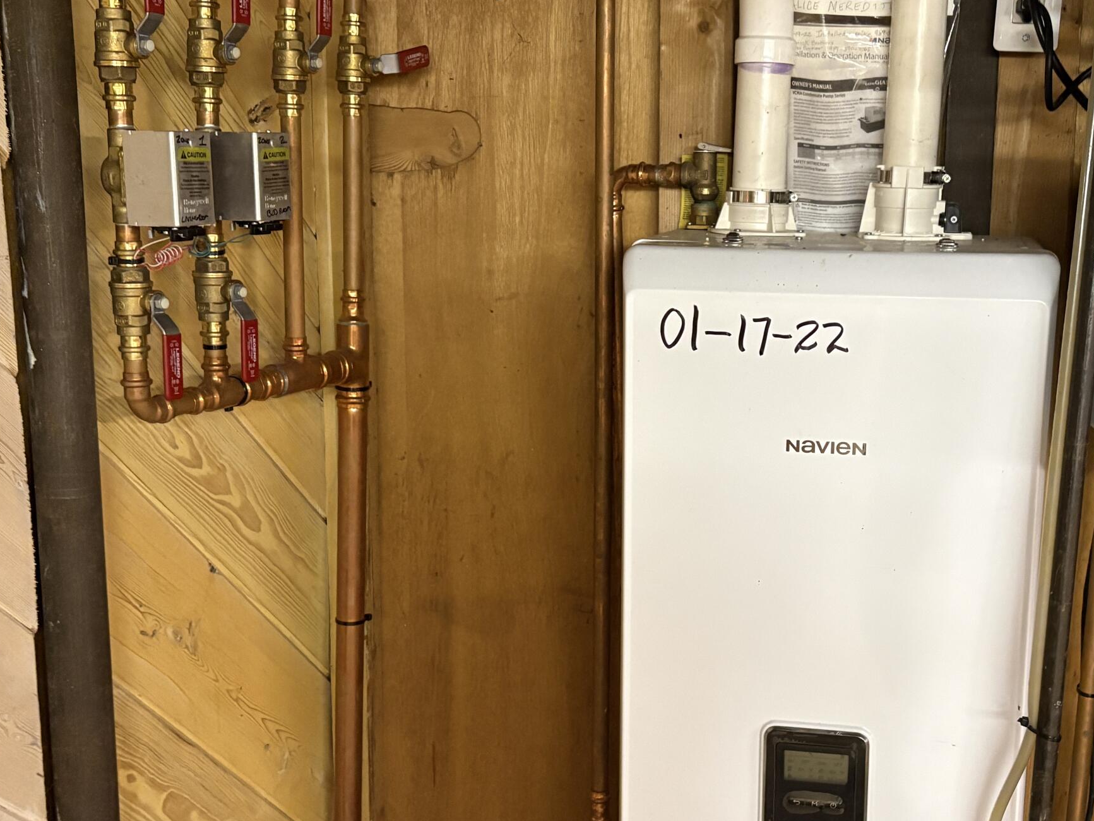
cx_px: 675
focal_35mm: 45
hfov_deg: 41.8
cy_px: 436
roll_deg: +0.5
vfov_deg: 32.2
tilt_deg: -11.0
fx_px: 1422
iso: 640
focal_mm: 5.96
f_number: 1.6
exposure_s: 1/40
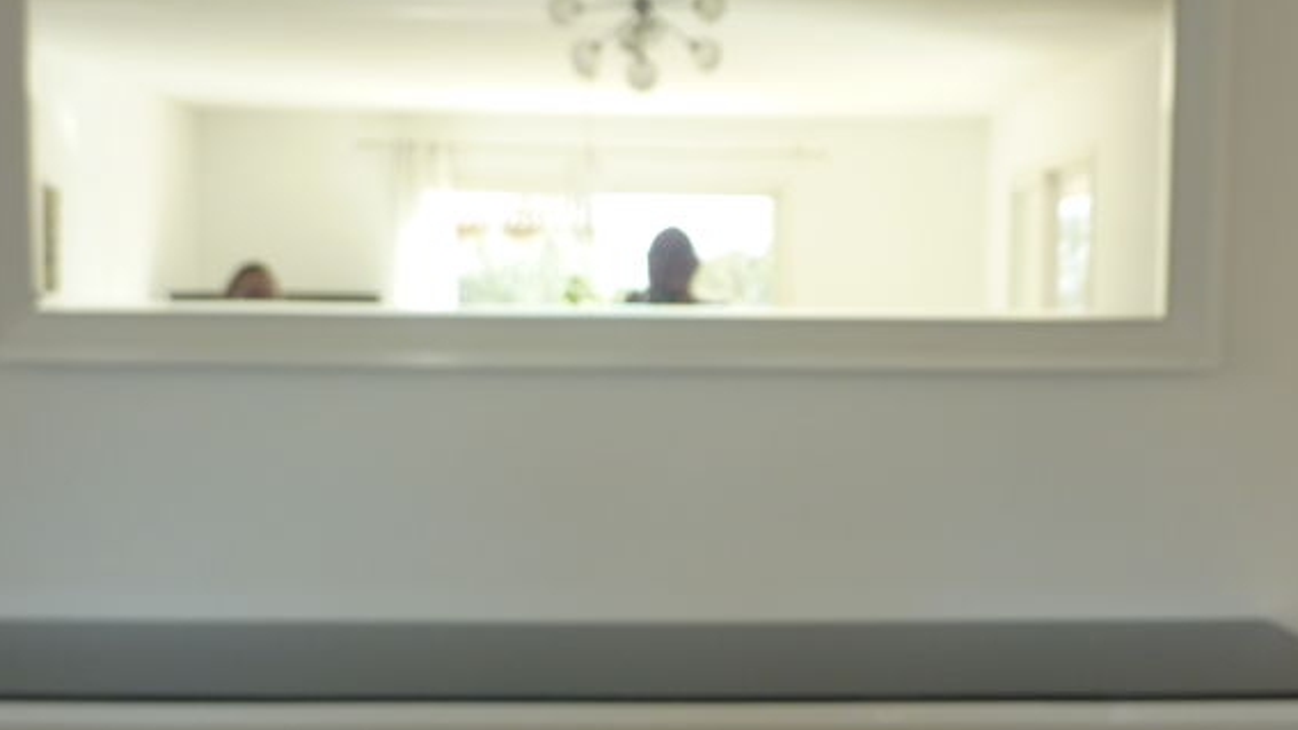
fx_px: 1652
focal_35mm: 48
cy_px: 501
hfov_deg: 42.9
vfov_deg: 24.8
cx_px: 696
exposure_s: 1/60
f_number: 3.3
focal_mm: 4.1
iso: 80
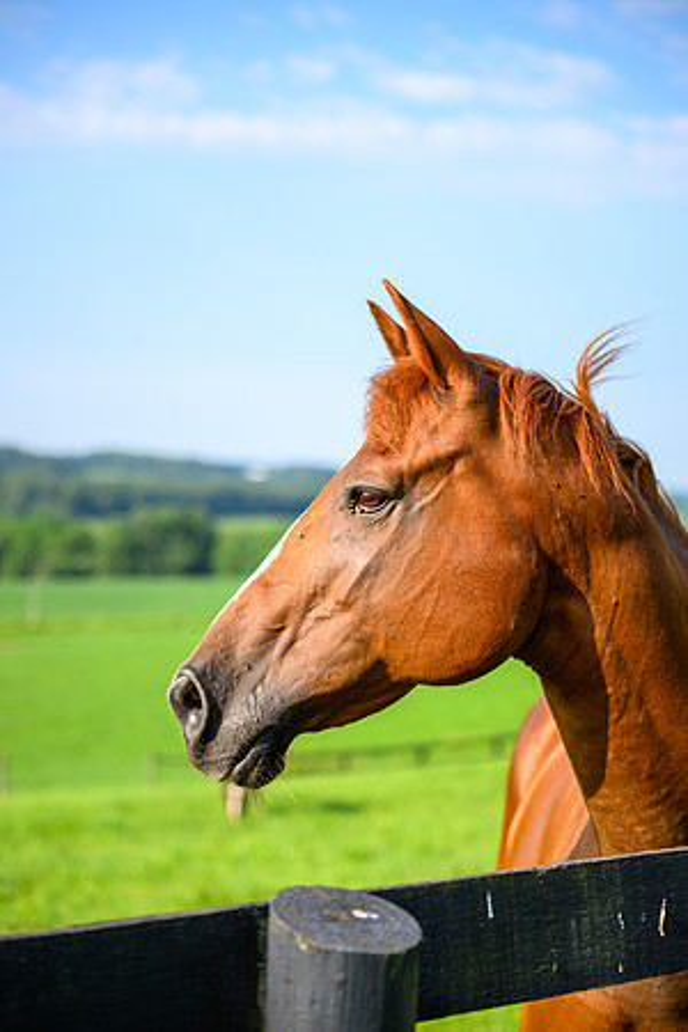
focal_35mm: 70
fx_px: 2007
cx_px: 344
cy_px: 516
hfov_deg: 19.5
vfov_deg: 28.8
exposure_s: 1/1250
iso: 100
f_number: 2.8
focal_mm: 70
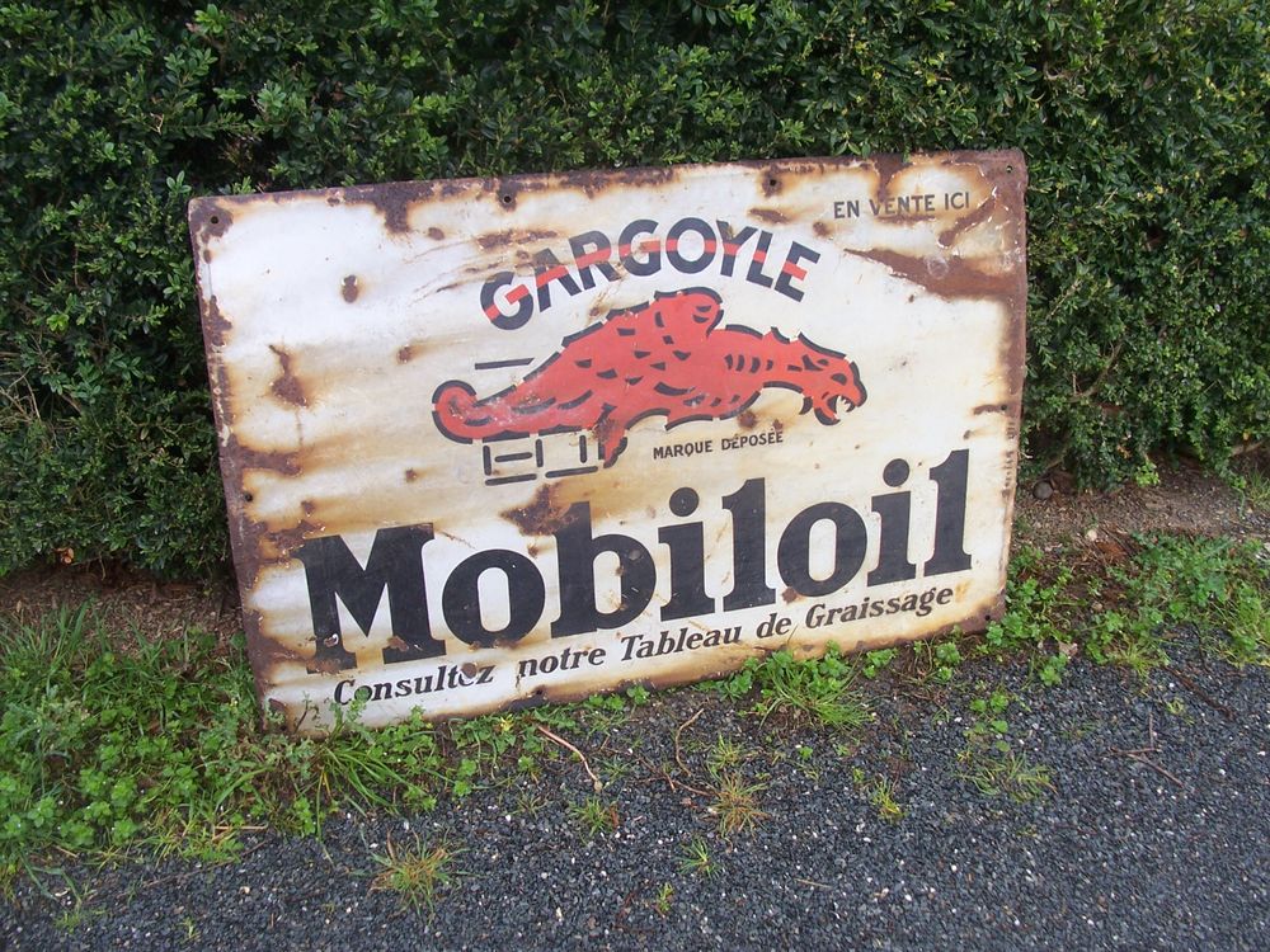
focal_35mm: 35
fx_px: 1284
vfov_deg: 40.7
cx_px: 635
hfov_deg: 52.6
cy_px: 476
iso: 80
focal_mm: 6
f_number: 2.8
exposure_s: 1/250
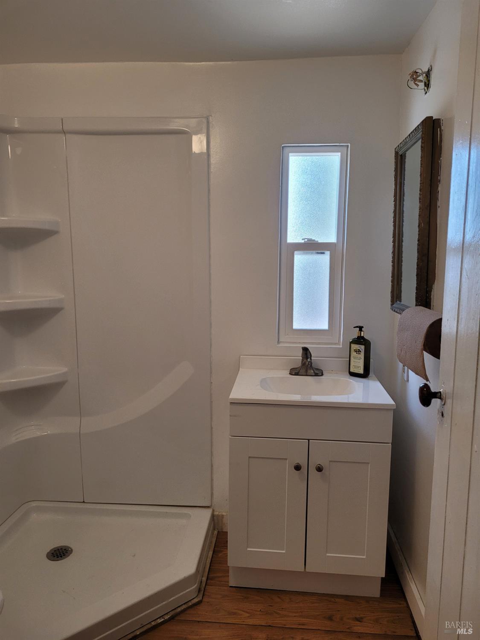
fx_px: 481
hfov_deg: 53.1
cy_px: 320
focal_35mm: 26
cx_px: 240
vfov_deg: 67.3
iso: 160
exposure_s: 1/120
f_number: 1.8
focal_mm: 5.4
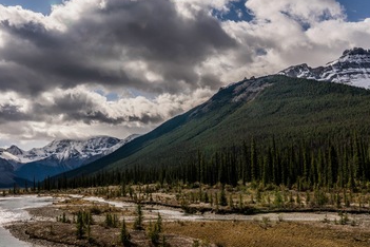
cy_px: 104
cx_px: 158
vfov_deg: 32.6
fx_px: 421
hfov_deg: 47.3
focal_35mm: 41
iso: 200
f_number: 18
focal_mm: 24
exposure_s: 1/800
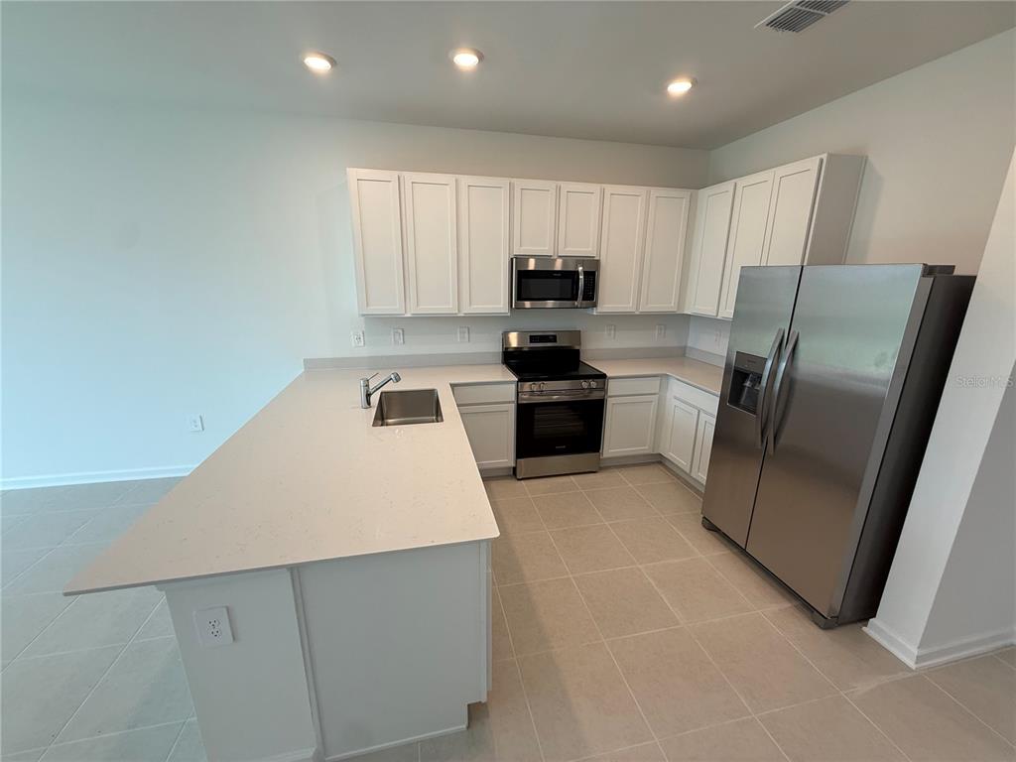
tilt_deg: -14.2
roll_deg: -1.6
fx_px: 411
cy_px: 381
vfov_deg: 85.7
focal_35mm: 14
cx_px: 508
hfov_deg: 102.1
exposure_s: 1/120
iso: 100
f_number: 2.2
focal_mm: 2.22
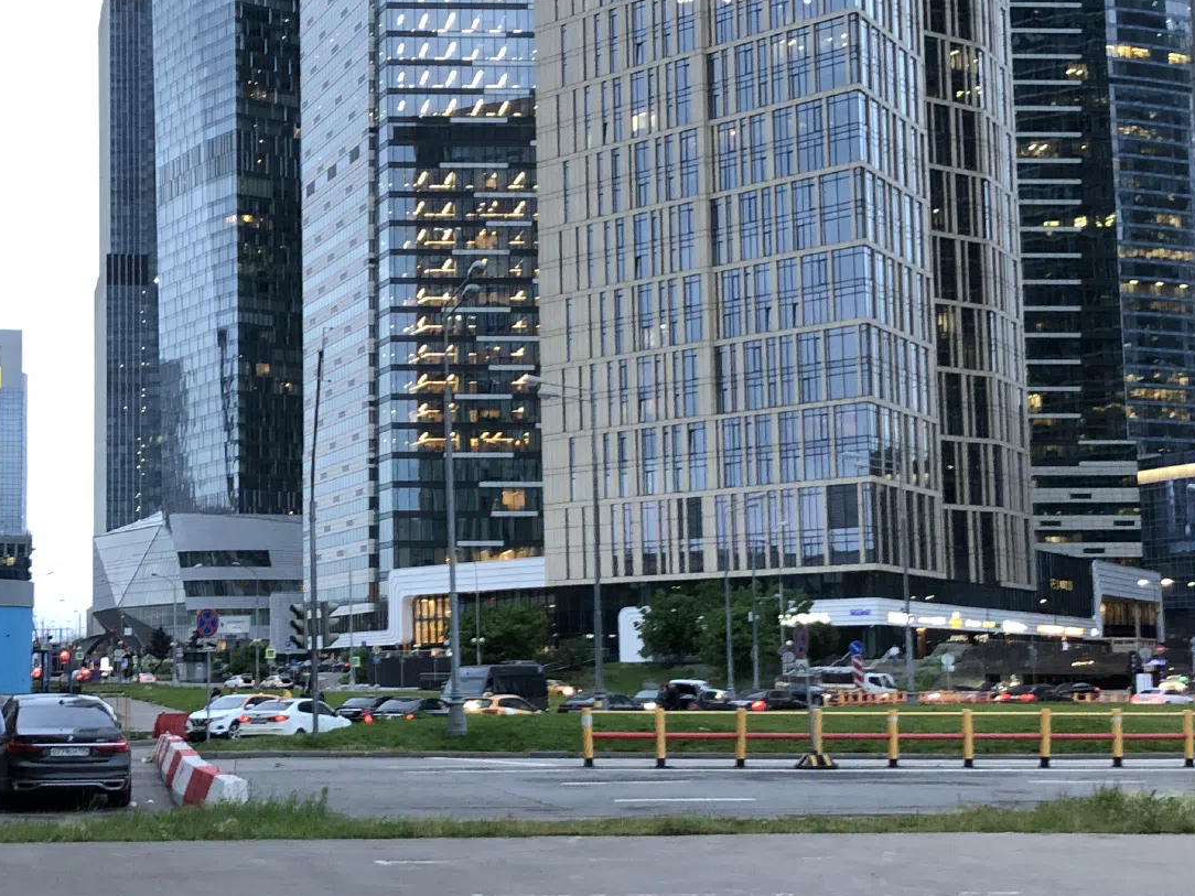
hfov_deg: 30.6
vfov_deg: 23.7
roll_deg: +1.8
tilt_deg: +7.0
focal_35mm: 62
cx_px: 293
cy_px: 456
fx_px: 2140
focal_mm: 4
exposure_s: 1/16
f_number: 1.8
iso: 50
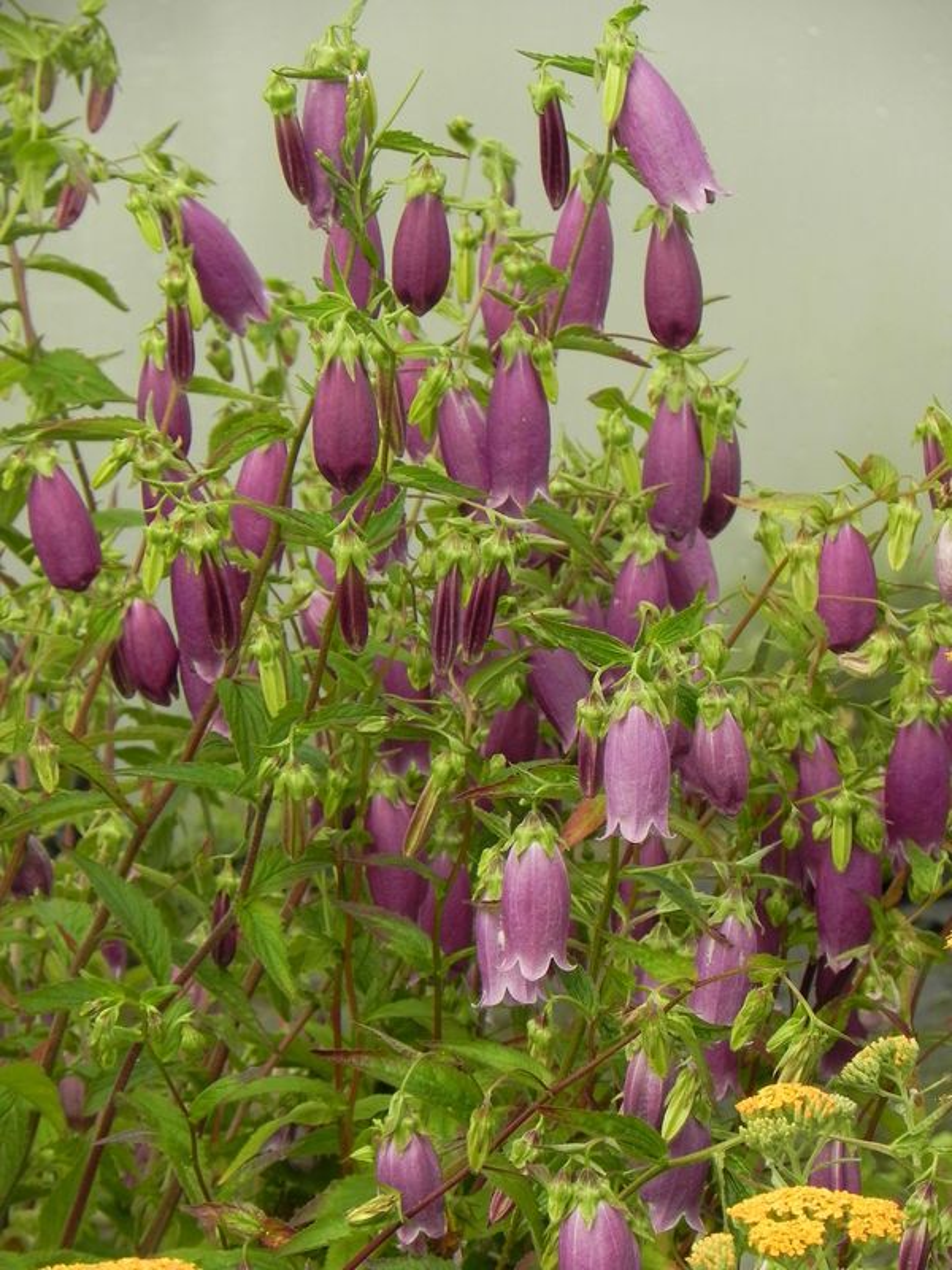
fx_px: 9057
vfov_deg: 8.0
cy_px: 635
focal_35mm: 247
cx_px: 476
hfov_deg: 6.0
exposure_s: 1/400
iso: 160
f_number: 5
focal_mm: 44
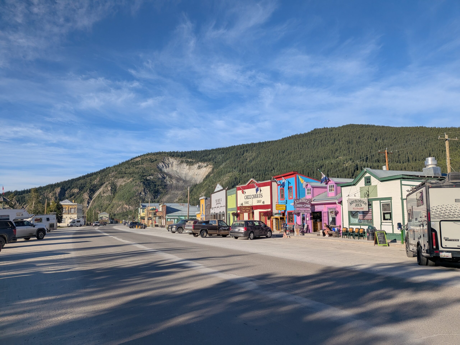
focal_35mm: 24
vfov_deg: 56.8
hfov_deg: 71.6
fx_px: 319
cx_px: 230
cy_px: 172
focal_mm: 4.53
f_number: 1.7
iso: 29
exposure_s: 1/2096
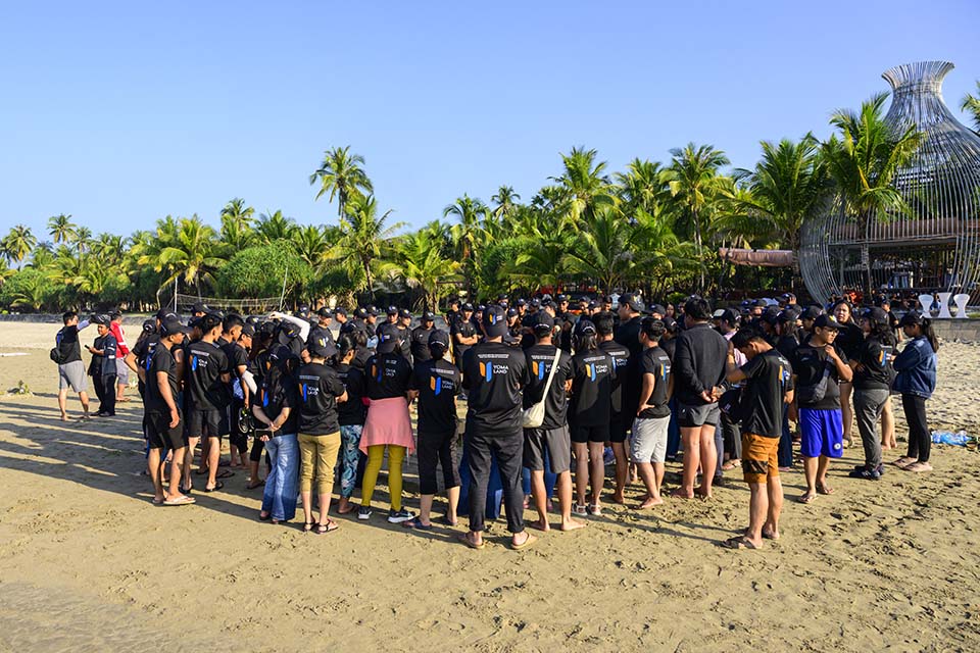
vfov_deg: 52.2
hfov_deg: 72.6
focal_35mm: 24
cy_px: 326
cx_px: 490
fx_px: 667
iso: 200
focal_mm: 24.5
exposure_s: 1/320
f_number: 8
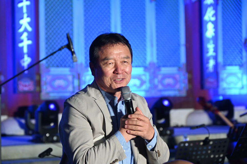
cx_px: 124
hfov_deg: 15.2
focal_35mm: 135
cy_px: 82
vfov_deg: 10.2
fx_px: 926
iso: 2500
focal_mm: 135
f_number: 6.3
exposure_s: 1/125
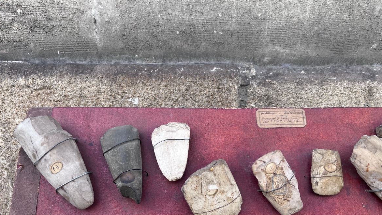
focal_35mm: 29
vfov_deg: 40.0
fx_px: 294
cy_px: 126
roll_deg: -0.7
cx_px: 191
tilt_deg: -16.7
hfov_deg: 66.1
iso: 50
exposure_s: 1/362
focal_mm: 5.1
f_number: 1.6
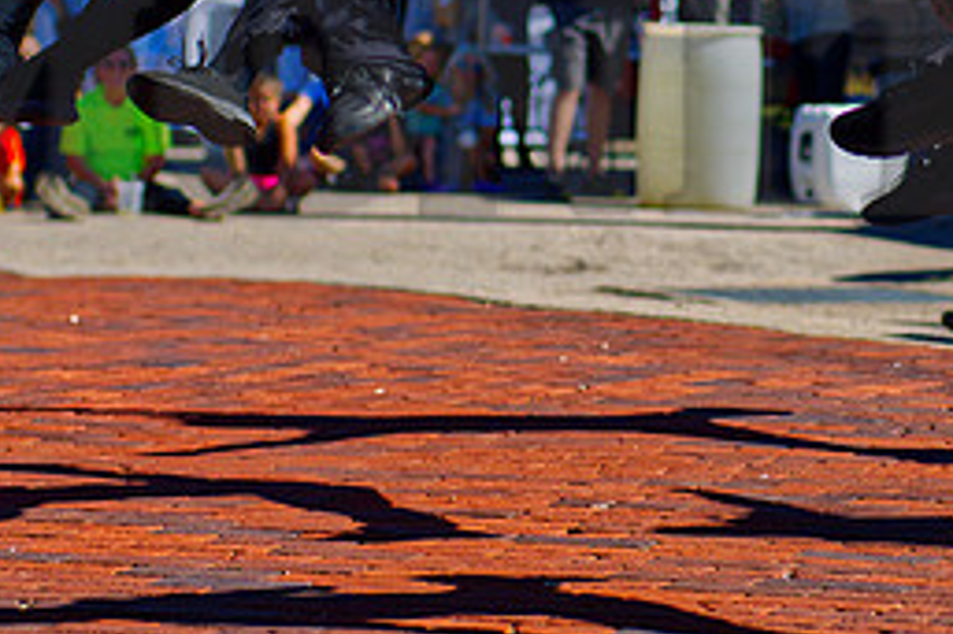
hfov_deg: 10.2
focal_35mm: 202
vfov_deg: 6.8
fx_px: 5344
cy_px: -46
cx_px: 731
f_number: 2
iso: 200
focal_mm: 43
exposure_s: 1/2500
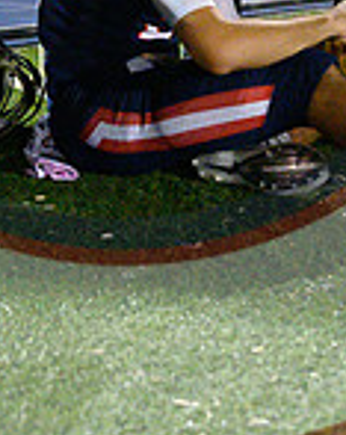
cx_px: 109
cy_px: -56
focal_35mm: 89
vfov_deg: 20.4
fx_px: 1143
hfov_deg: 17.2
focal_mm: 24
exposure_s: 1/3200
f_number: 2.8
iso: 28800
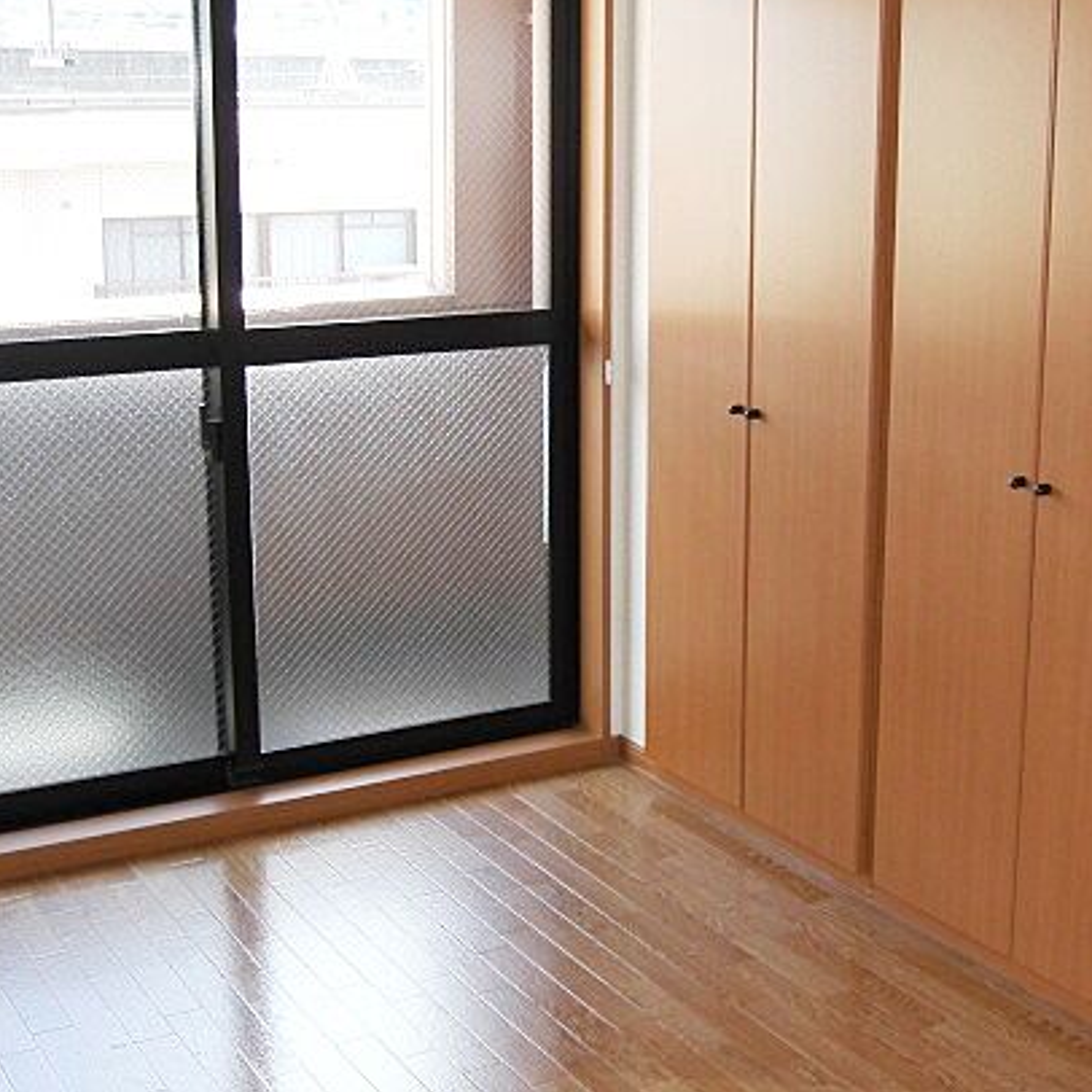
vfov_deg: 32.2
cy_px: 492
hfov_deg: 32.0
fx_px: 1892
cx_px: 705
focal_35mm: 53
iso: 100
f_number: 2.8
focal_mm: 7.9
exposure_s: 1/80
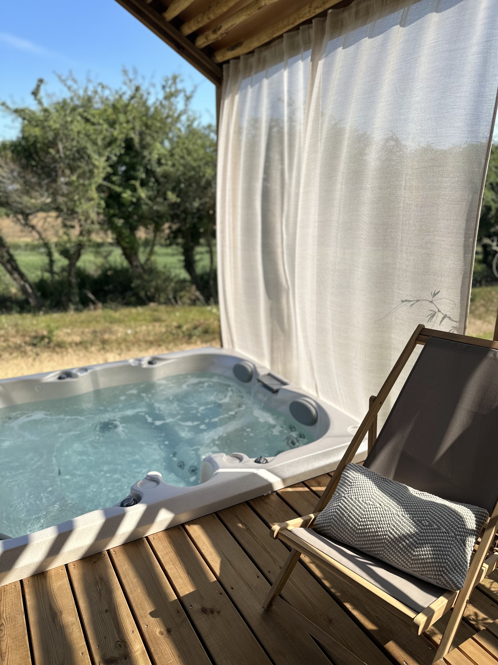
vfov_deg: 71.6
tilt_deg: -15.9
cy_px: 332
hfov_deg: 56.8
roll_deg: -0.1
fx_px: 460
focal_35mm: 24
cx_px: 249
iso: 80
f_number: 1.78
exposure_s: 1/1916
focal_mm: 6.86
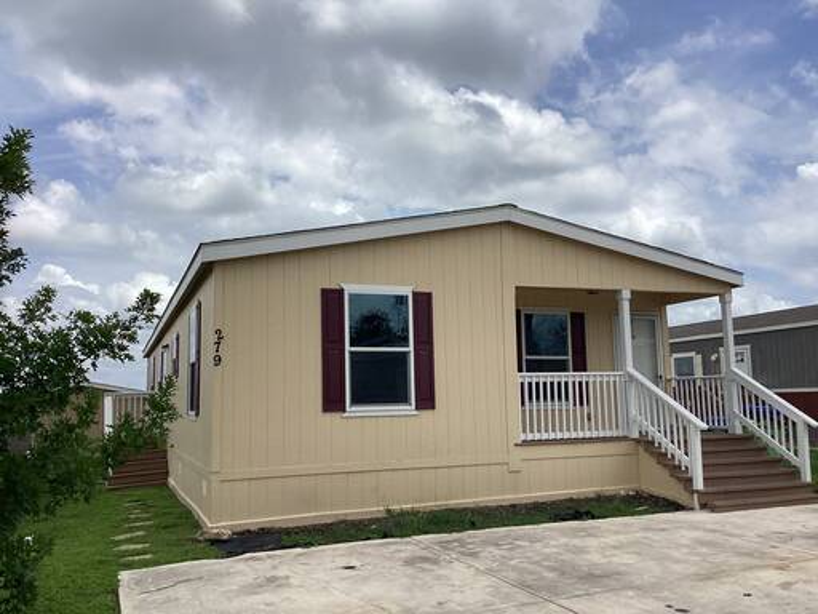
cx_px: 409
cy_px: 307
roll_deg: +1.9
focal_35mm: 31
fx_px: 733
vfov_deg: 45.4
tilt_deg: +7.3
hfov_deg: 58.4
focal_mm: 3.3
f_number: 2.4
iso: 25
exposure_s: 1/2915
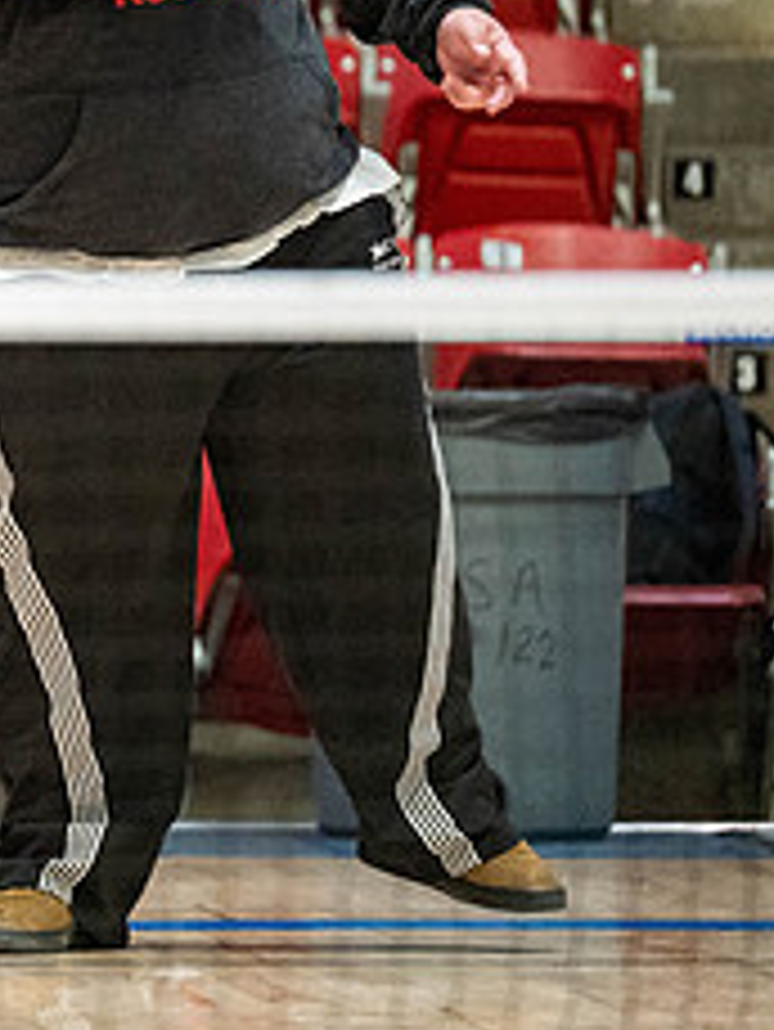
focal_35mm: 487
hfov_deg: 3.0
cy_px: 196
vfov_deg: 4.1
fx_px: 14505
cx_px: -423
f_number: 2.8
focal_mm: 200
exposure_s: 1/500
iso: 5000
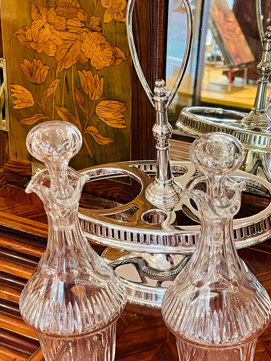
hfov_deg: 46.7
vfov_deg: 59.9
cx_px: 152
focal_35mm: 30
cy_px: 192
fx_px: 313
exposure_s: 1/100
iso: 100
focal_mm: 5.1
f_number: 1.6
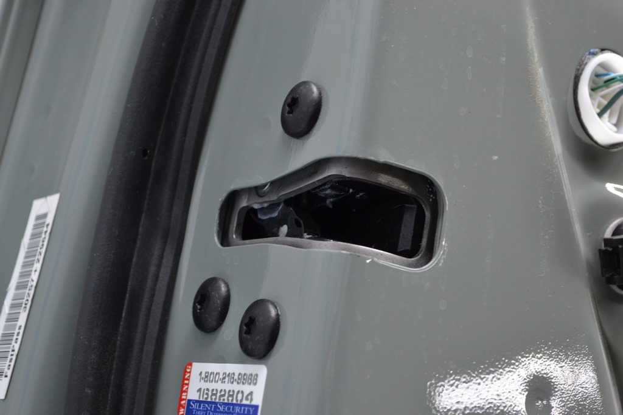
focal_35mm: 69
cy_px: 208
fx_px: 1194
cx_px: 312
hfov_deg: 29.2
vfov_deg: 19.7
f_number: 5.3
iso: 800
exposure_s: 1/60
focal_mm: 46
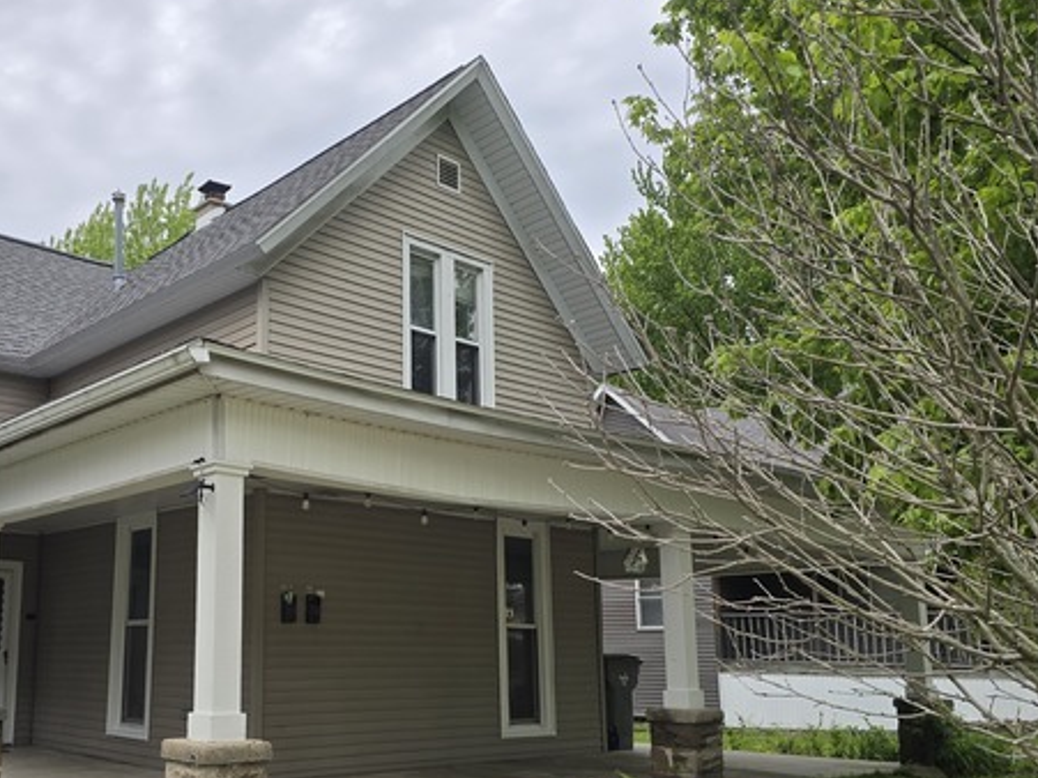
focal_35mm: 34
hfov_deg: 52.8
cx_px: 339
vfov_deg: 41.4
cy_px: 504
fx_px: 1019
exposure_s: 1/483
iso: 12
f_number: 1.7
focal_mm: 6.3
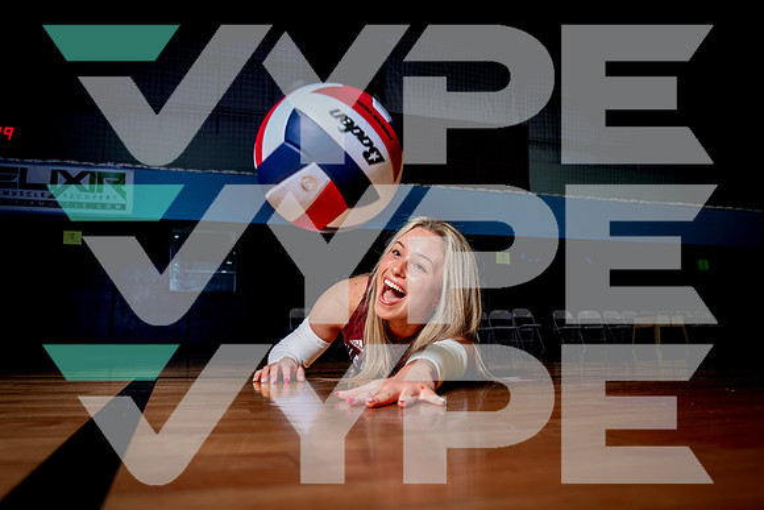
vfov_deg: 42.8
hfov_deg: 60.9
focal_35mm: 31
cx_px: 368
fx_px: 649
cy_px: 246
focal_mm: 25
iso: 250
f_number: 4.5
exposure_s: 1/200
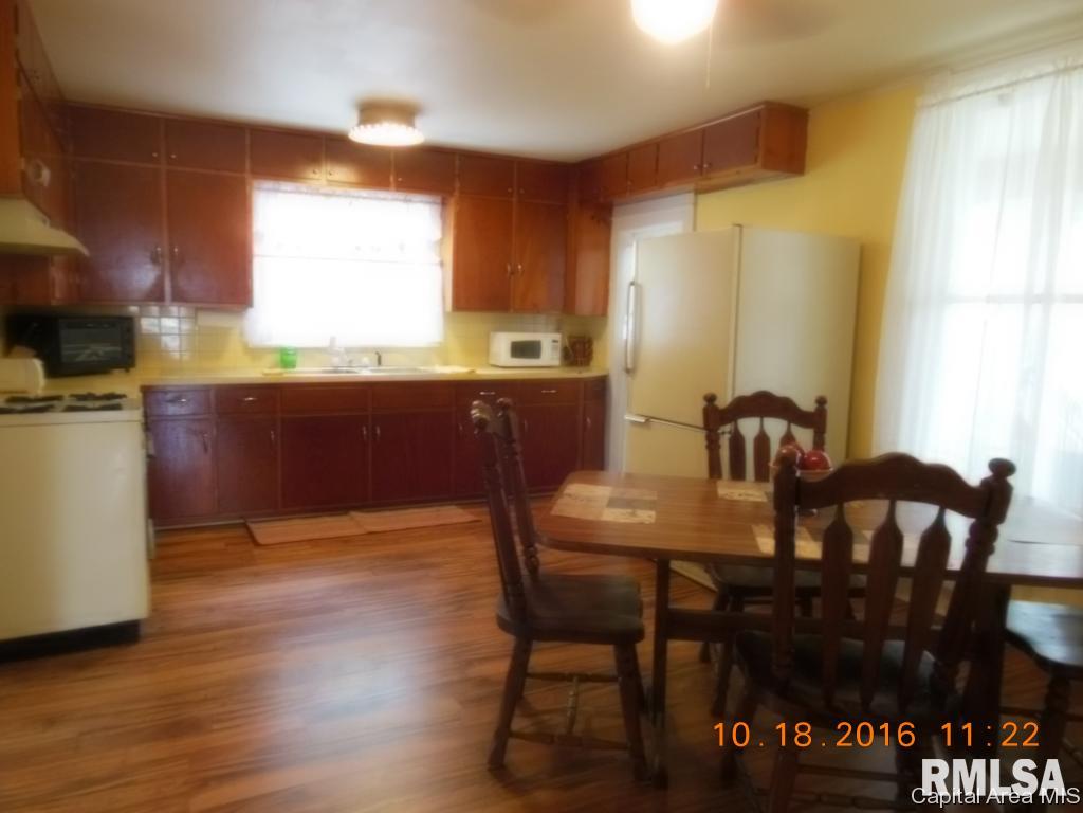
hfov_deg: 69.4
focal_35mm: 25
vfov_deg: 54.9
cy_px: 406
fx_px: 782
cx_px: 542
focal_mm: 4.5
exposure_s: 1/8
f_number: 3.5
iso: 400
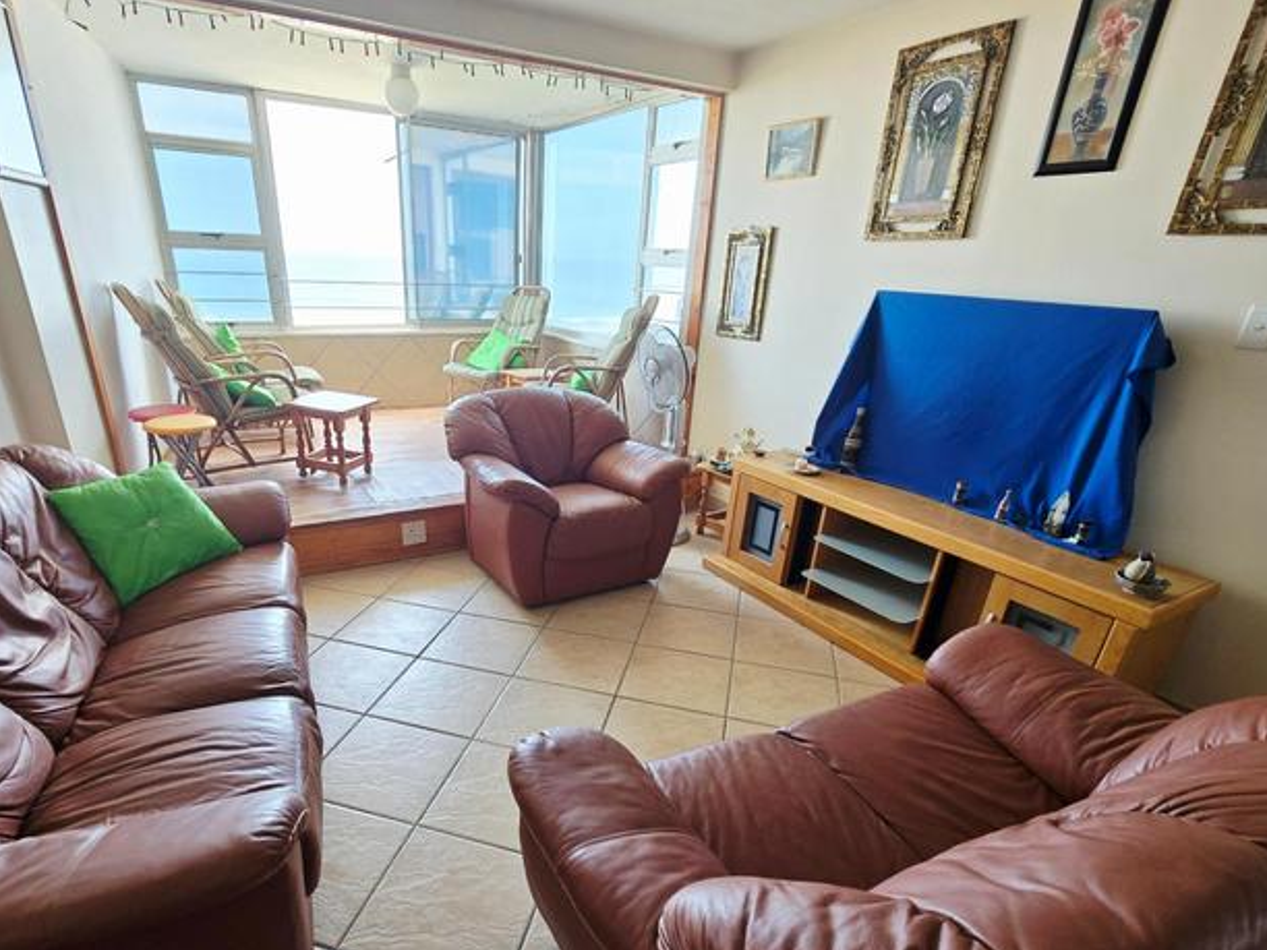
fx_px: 622
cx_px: 559
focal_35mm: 17
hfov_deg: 90.6
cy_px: 586
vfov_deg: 73.6
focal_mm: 2.2
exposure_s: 1/50.3
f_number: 2.2
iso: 64
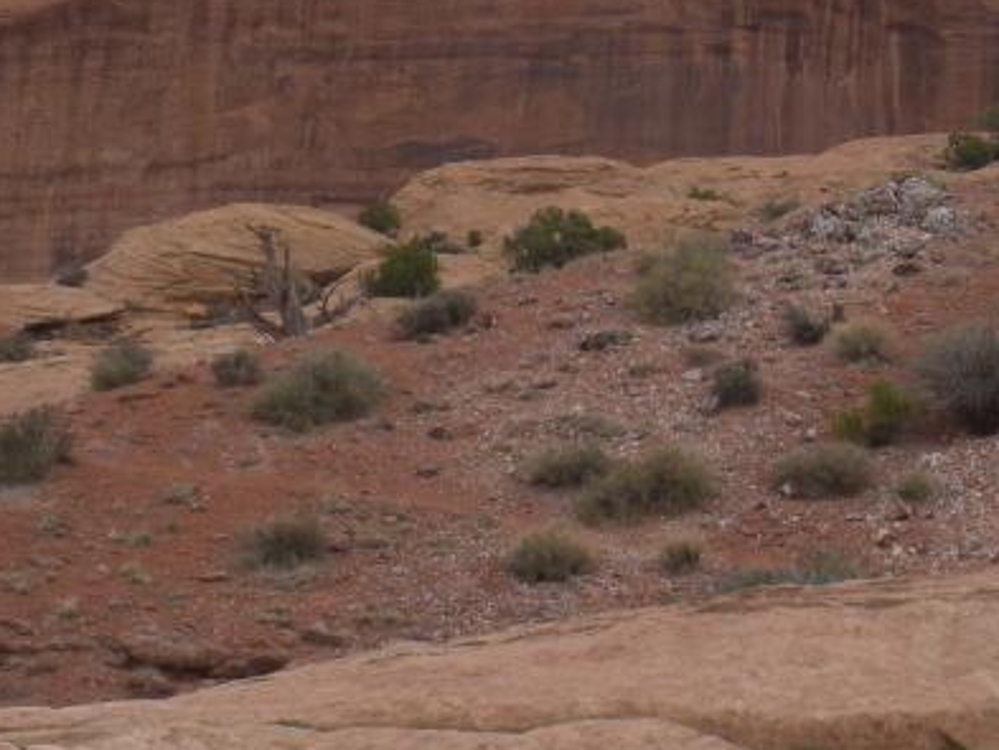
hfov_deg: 9.4
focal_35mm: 211
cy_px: -97
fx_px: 6091
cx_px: 641
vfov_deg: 7.0
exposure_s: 1/511
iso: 64
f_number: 4.8
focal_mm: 14.2
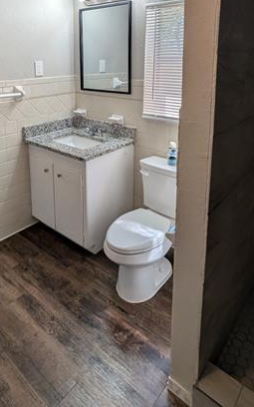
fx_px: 266
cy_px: 104
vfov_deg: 70.0
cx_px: 103
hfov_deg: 50.8
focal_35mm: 24
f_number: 1.7
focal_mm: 2.02
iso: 51
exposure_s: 1/215
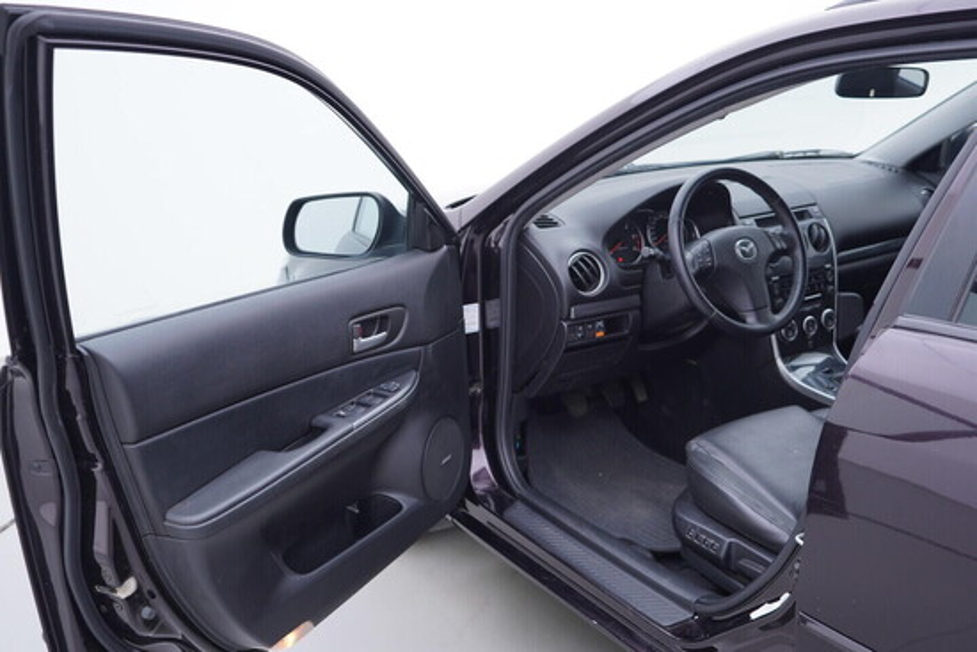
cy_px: 326
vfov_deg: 36.9
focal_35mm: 36
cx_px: 488
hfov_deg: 53.1
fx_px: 977
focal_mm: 24
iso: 125
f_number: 3.2
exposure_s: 1/50
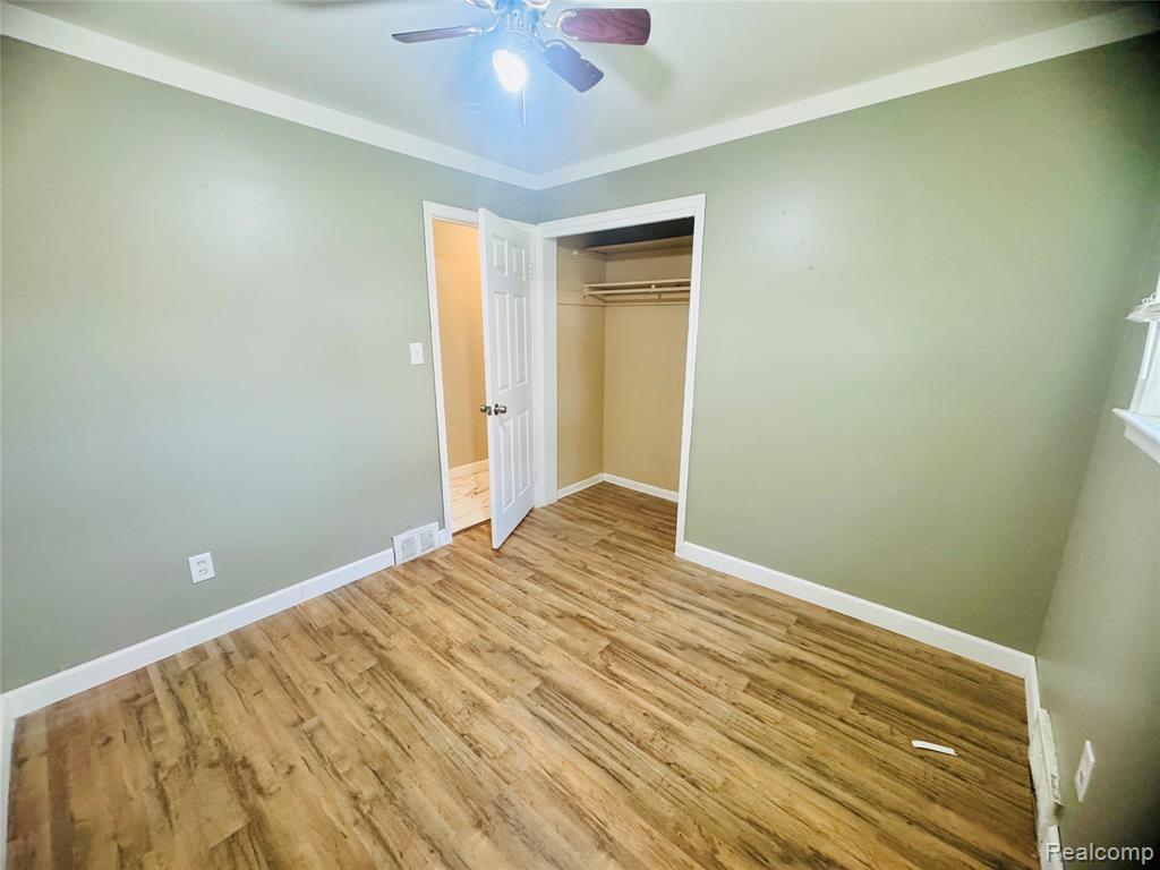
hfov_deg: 102.1
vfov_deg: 85.7
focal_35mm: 14
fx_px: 469
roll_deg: -0.3
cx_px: 580
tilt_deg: -13.3
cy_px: 435
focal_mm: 2.22
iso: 320
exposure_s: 1/60
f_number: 2.2
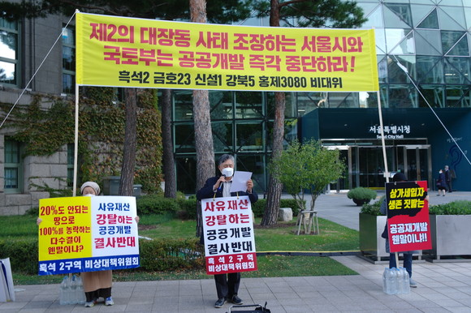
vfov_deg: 35.0
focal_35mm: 38
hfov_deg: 50.7
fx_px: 497
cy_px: 156
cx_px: 236
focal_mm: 25
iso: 100
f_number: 4.5
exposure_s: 1/45
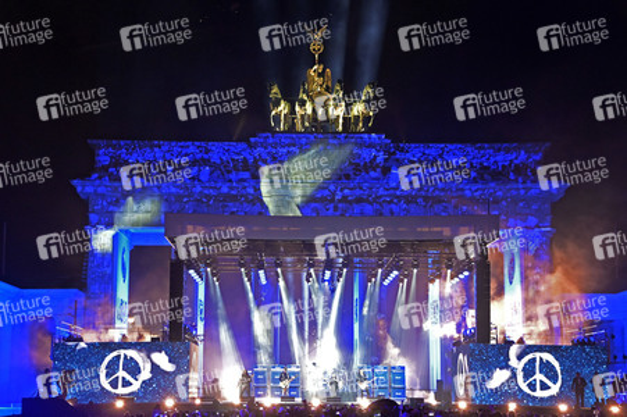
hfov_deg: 29.7
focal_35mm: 68
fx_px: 1183
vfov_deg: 20.0
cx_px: 314
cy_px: 208
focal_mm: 68
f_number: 5.6
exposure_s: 1/100
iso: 12800
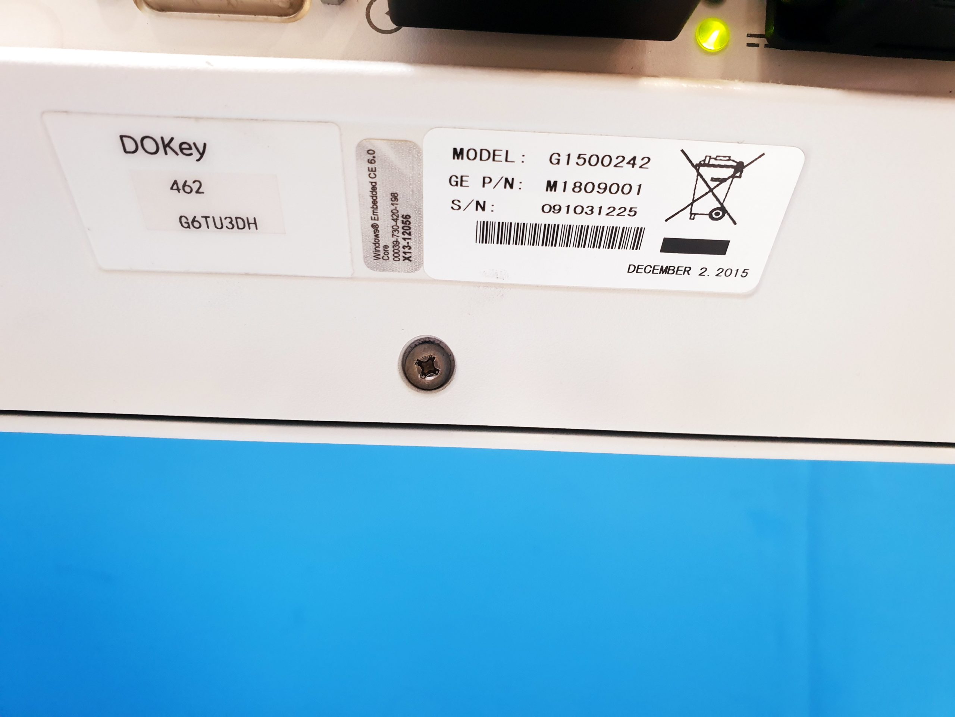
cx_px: 478
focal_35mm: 26
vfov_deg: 53.1
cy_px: 358
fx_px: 717
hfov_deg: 67.3
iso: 320
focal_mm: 4.3
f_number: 2.4
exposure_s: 1/33
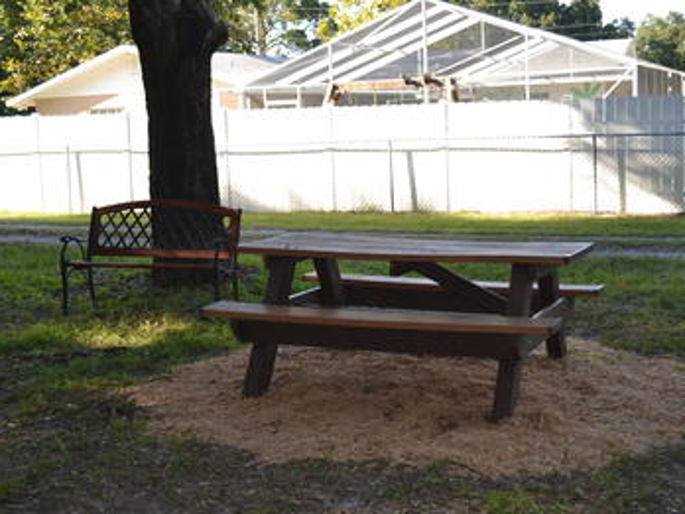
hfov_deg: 36.2
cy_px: 257
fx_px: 1049
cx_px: 339
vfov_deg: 27.5
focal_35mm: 53
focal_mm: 32
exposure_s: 1/125
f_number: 4.8
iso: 140
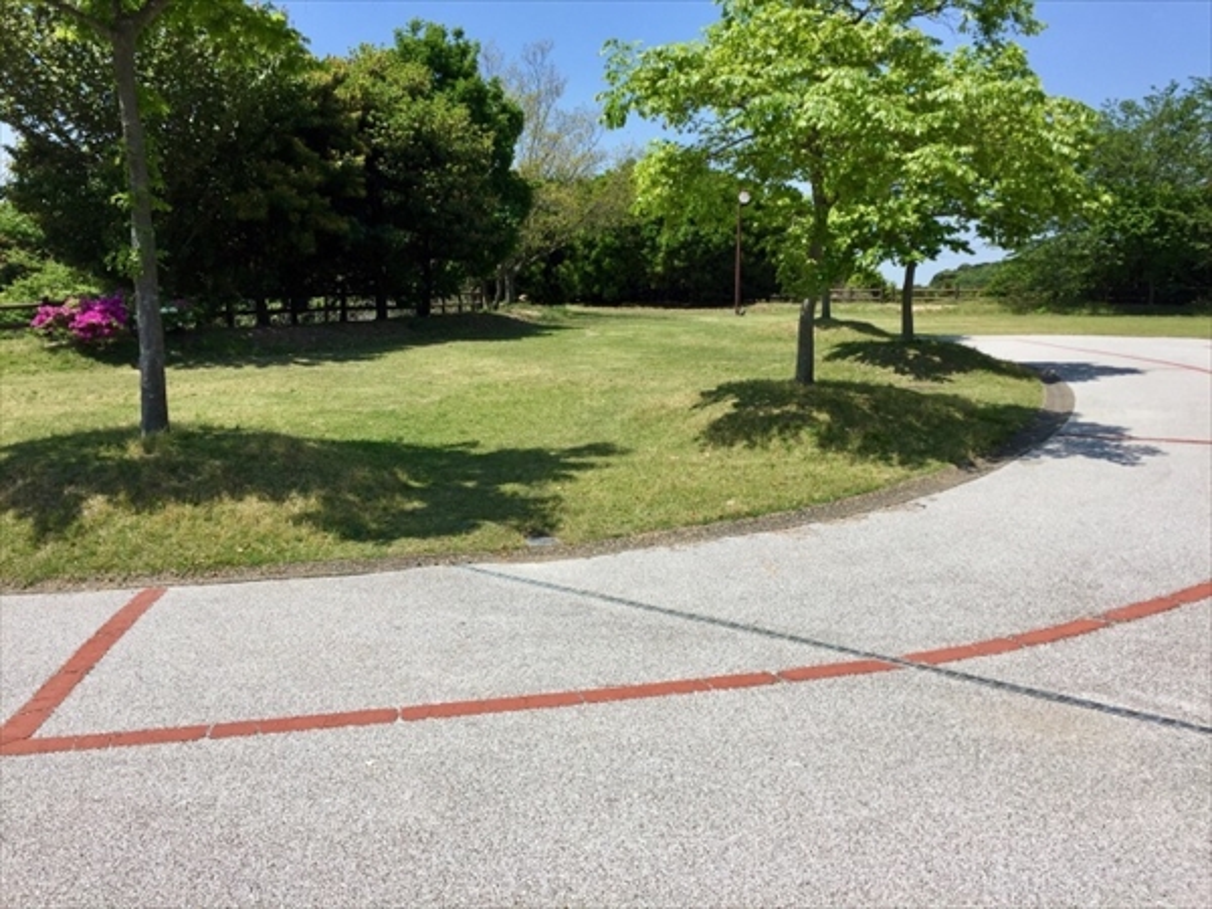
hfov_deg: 61.7
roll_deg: -0.2
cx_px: 606
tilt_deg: -9.9
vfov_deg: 48.2
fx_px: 1015
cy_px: 454
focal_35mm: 29
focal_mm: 4.15
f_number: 2.2
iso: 32
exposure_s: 1/2475
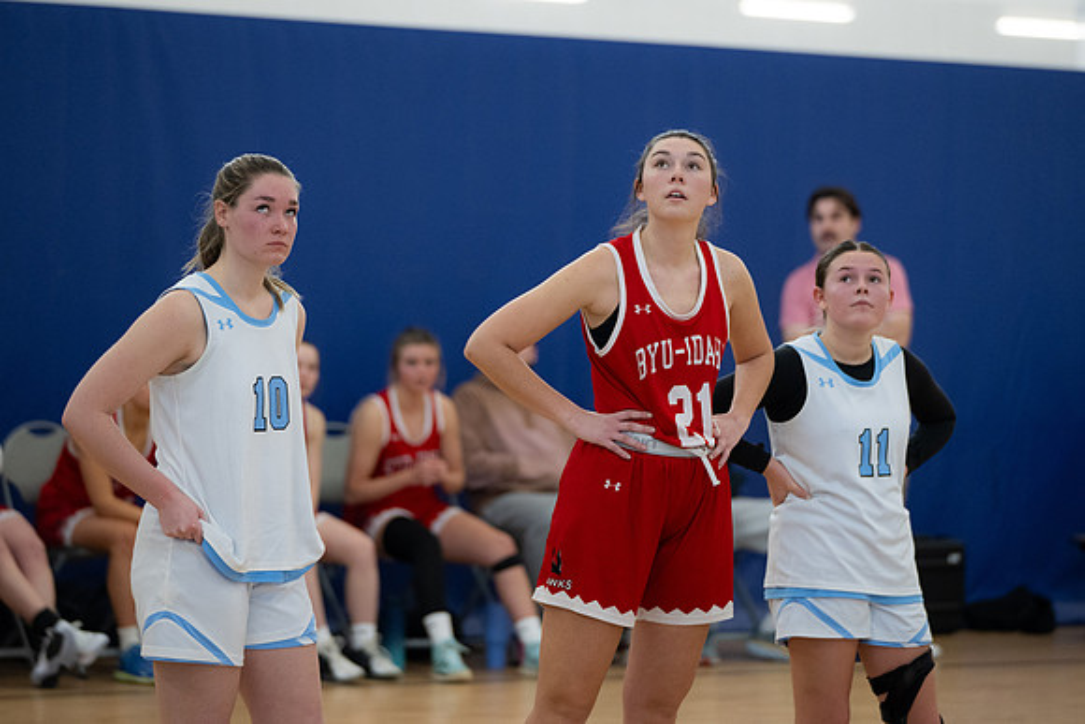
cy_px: 328
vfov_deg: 8.8
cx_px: 592
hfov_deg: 13.2
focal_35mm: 156
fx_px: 4698
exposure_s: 1/500
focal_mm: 130
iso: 2000
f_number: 2.8
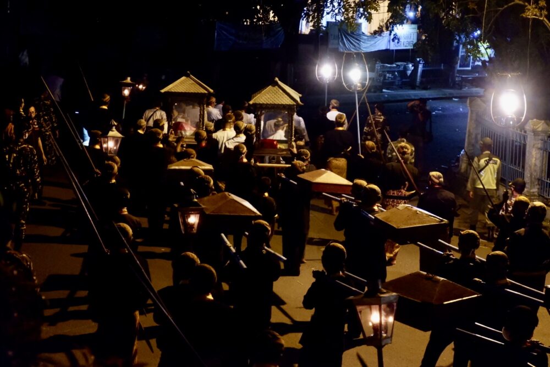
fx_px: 1039
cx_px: 275
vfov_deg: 20.0
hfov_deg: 29.7
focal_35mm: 68
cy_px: 184
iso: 6400
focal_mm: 45
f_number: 5.6
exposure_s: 1/18
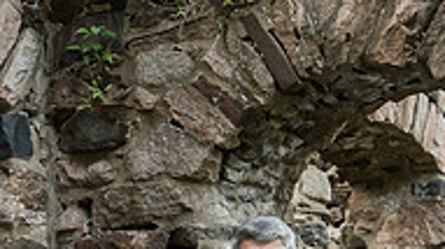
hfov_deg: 20.9
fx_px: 1202
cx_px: 144
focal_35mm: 102
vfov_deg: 11.2
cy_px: 422
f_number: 4
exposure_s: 1/200
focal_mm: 32
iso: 1600
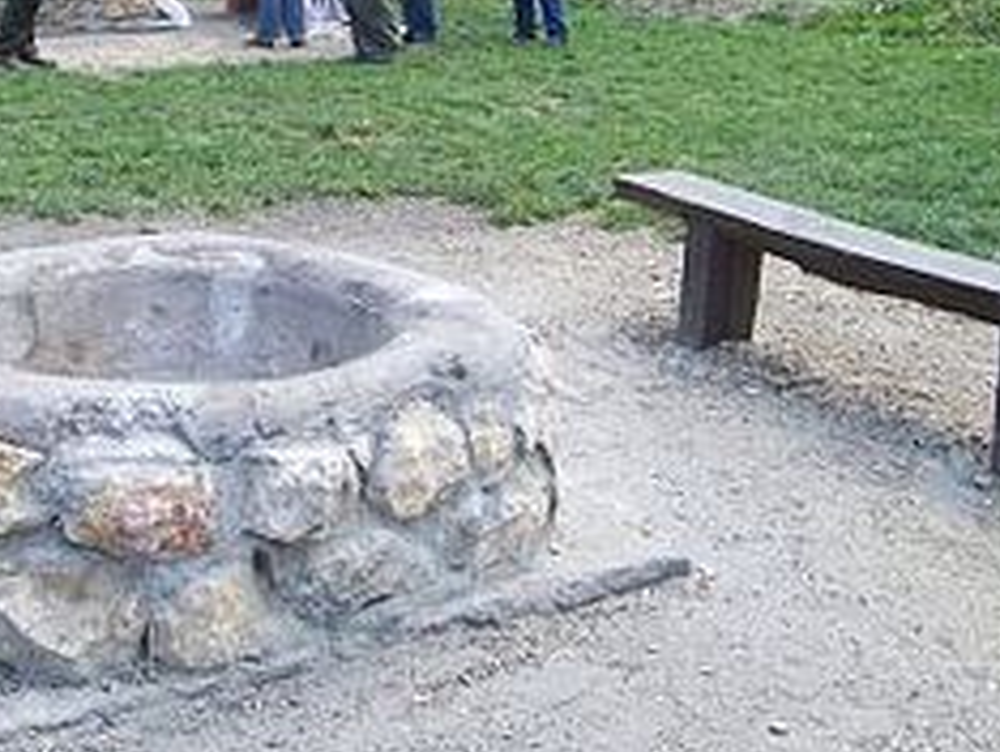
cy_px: 141
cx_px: 410
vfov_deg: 24.8
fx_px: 1677
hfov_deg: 33.1
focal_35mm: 58
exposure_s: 1/180
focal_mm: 5.6
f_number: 2.7
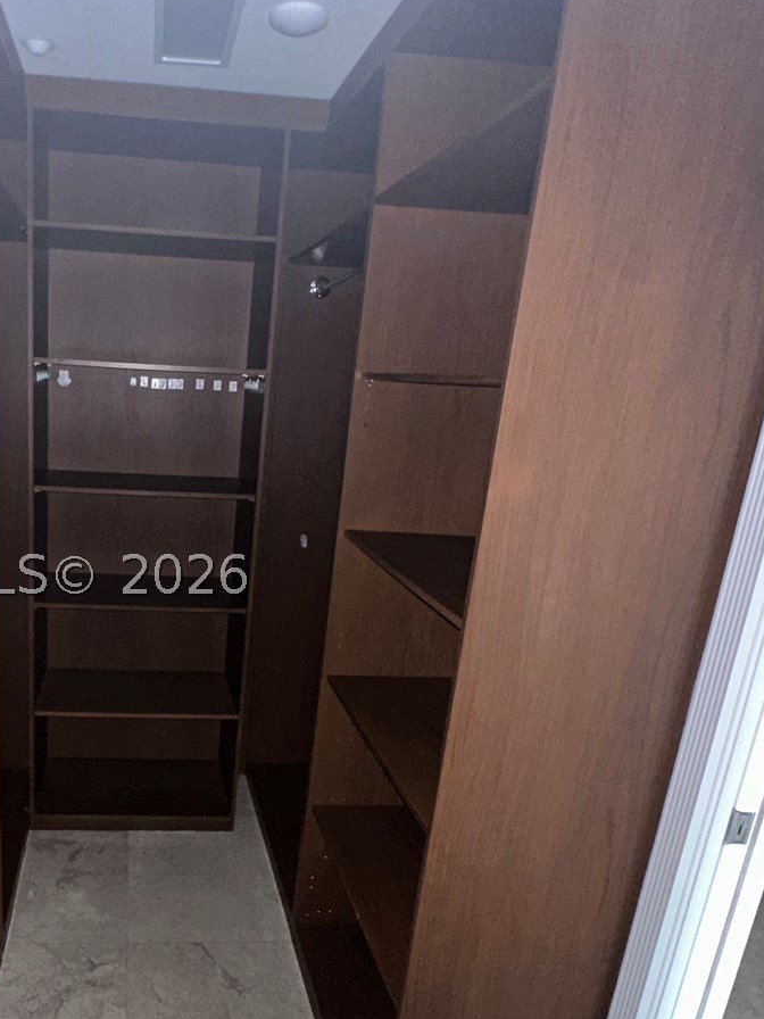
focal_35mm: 25
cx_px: 182
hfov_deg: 52.2
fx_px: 736
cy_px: 575
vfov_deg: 69.1
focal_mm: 2.22
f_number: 2.2
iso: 500
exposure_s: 1/16
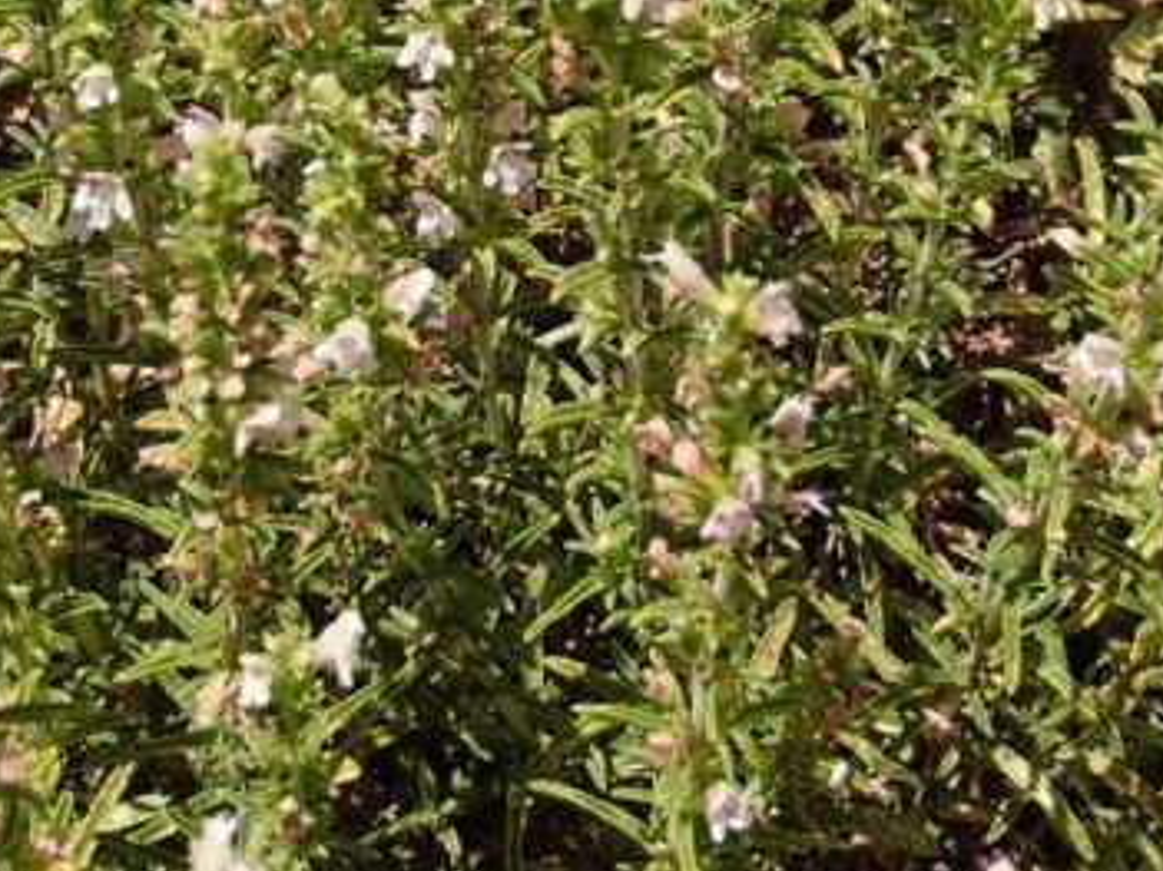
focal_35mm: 81
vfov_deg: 18.0
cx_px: 563
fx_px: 2720
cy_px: 156
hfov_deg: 24.1
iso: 100
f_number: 4.7
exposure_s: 1/640
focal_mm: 6.64
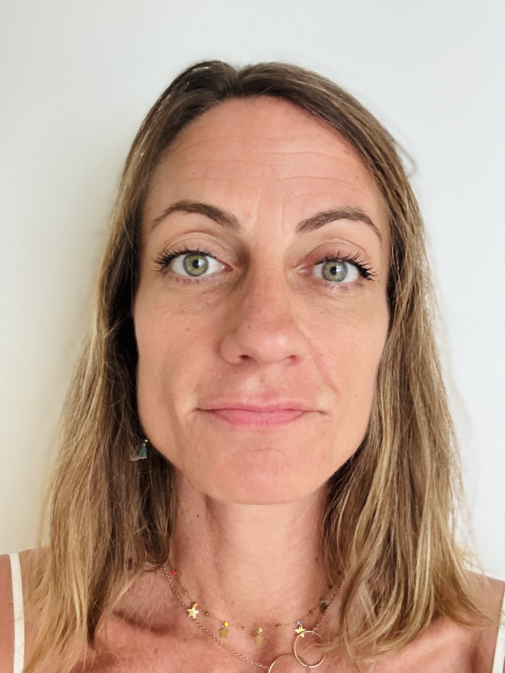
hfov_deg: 46.8
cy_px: 336
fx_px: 584
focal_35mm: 30
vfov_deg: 60.0
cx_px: 252
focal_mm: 2.69
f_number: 1.9
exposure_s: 1/30
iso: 640
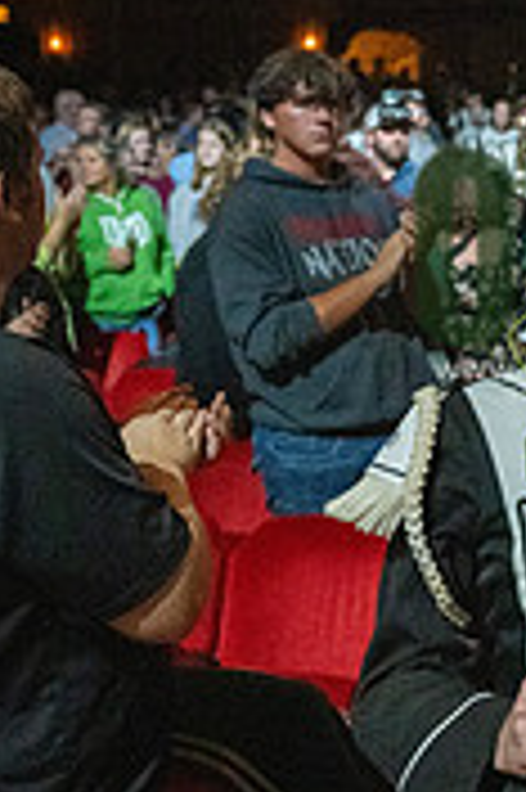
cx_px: 616
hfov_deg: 20.0
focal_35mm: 64
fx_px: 1405
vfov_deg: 31.2
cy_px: 274
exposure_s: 1/500
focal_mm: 25
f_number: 2.8
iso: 12800
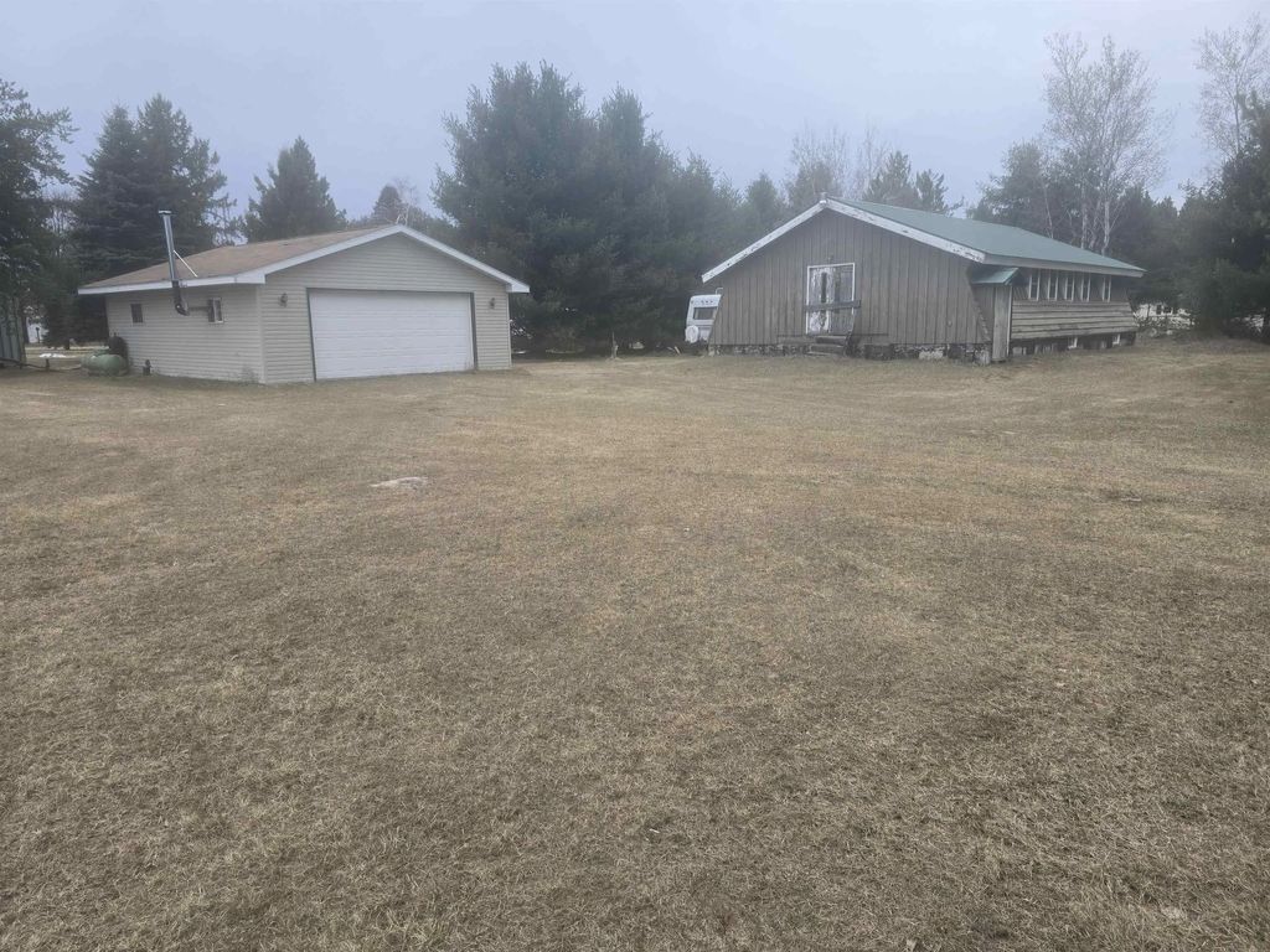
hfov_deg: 73.9
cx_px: 635
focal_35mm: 23
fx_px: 844
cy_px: 476
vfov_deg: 58.9
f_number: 1.7
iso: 40
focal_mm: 6.3
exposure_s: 1/180
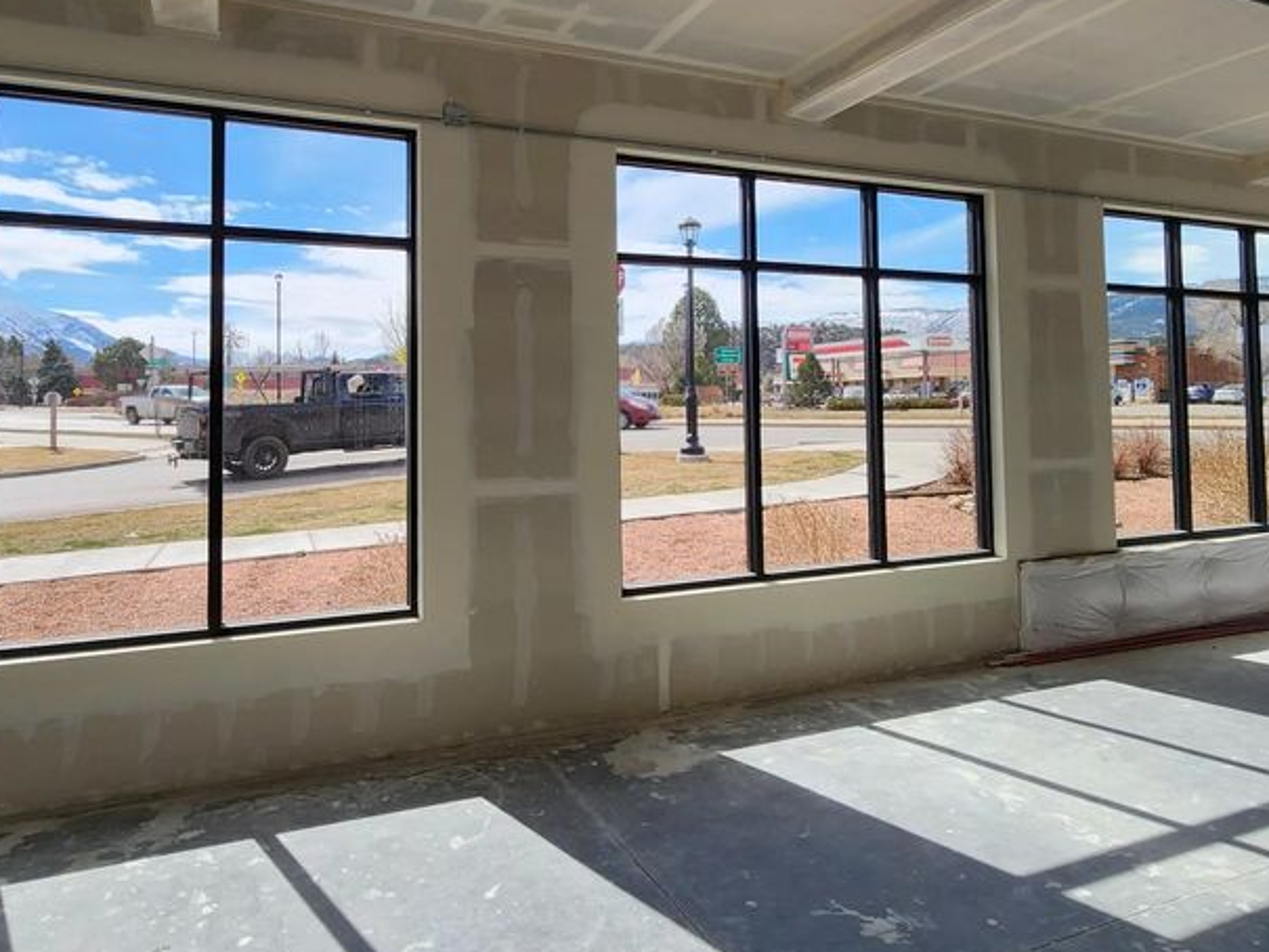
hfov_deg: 76.3
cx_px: 608
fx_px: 807
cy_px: 380
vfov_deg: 60.6
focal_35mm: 22
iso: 50
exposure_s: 1/1202
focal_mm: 2.2
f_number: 2.2
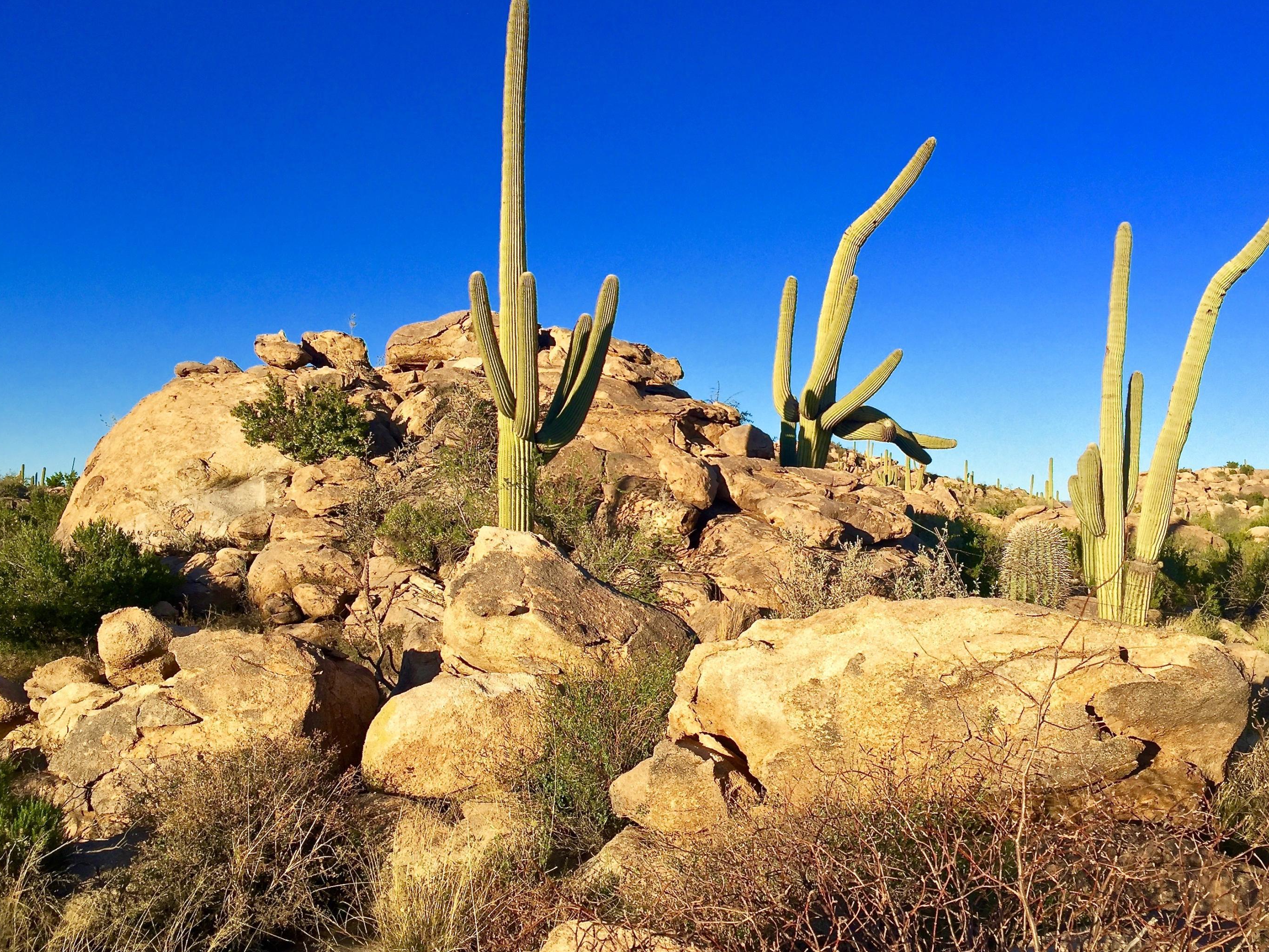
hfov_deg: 56.7
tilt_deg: +4.9
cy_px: 472
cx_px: 688
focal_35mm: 32
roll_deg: -2.0
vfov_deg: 44.2
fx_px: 1173
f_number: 2.2
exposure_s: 1/1464
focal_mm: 4.15
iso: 32
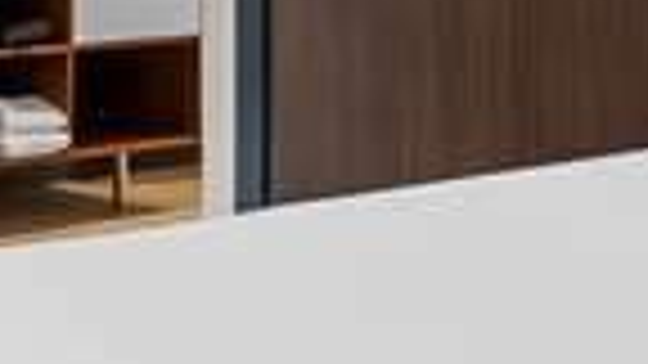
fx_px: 1924
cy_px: -157
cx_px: -331
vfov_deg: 10.5
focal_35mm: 112
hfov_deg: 17.2
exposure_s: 1/2
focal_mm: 15
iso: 320
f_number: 10
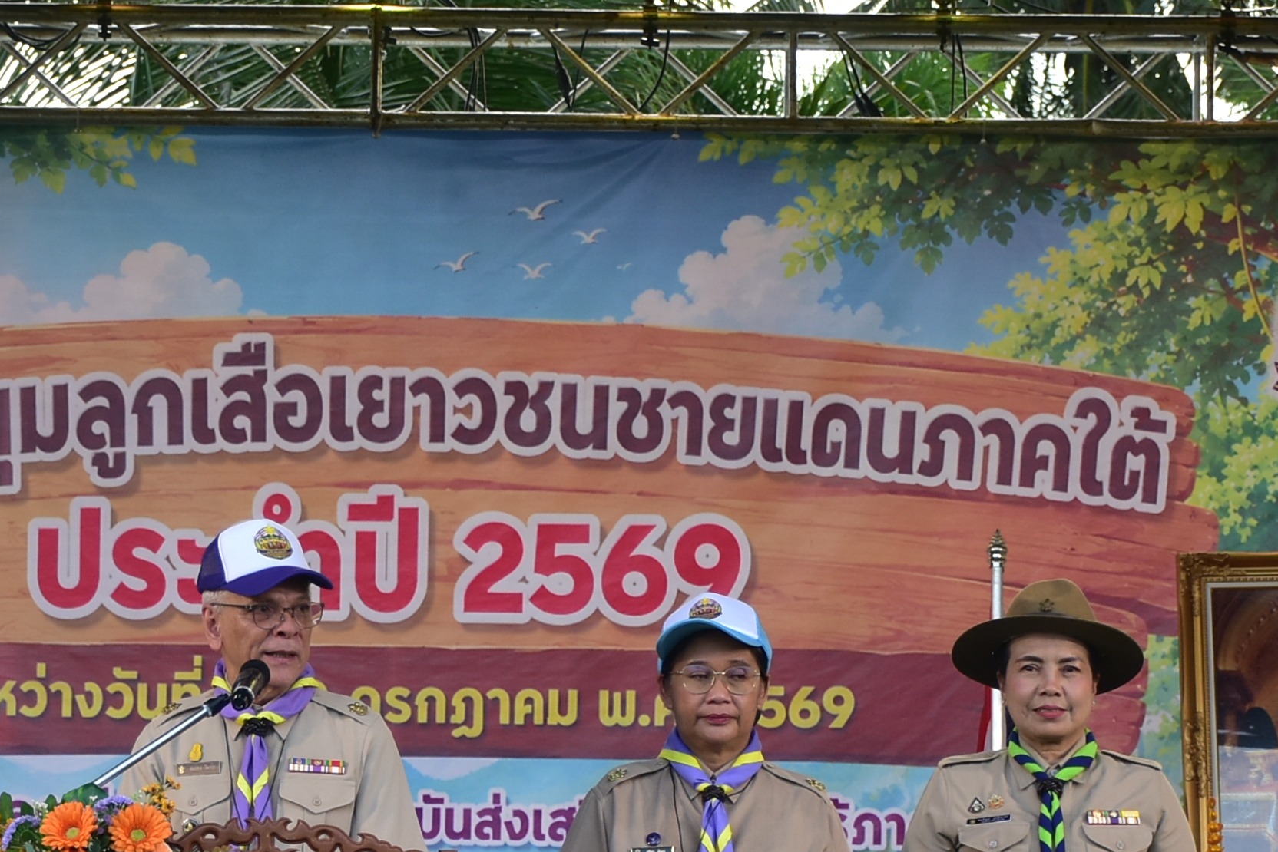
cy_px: 801
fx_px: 5468
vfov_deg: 8.9
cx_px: 301
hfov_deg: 13.3
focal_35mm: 154
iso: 250
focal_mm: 38
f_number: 4.2
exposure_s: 1/320
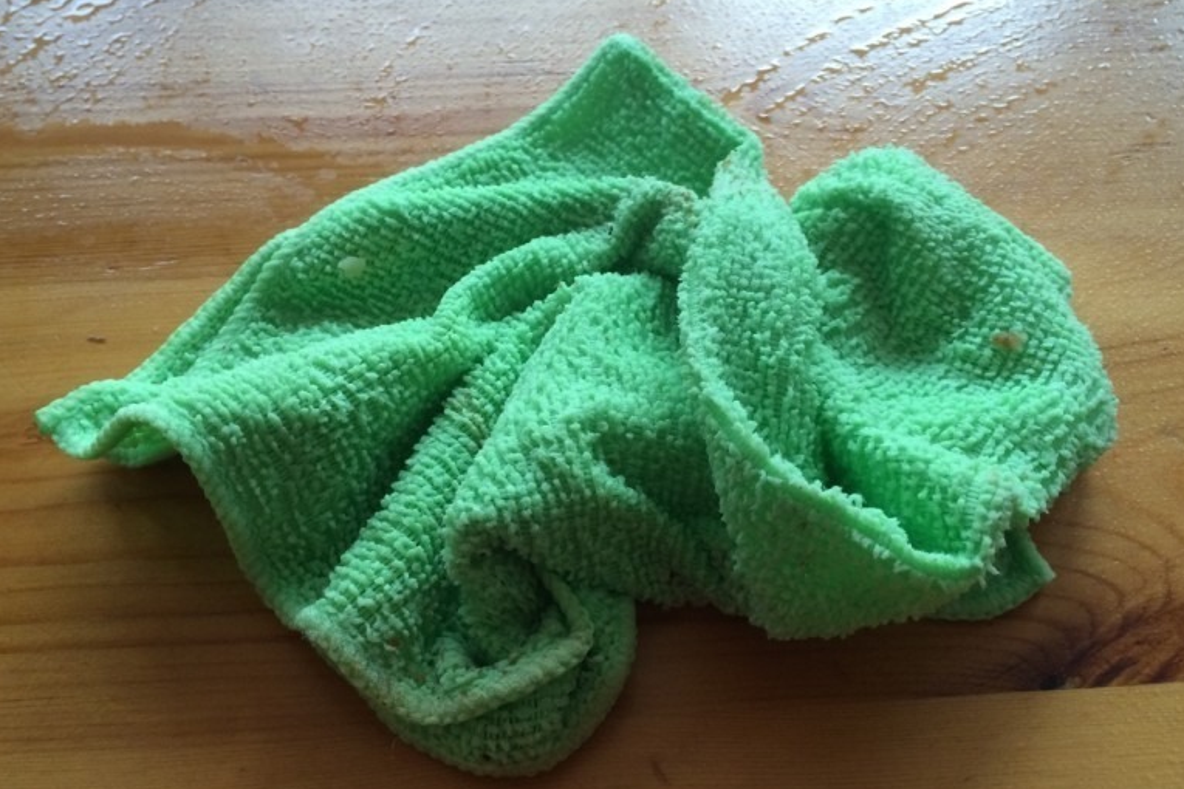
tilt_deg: -55.3
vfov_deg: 42.3
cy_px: 401
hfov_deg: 60.3
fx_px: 1019
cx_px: 596
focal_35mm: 31
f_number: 2.2
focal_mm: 4.15
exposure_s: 1/30
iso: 125
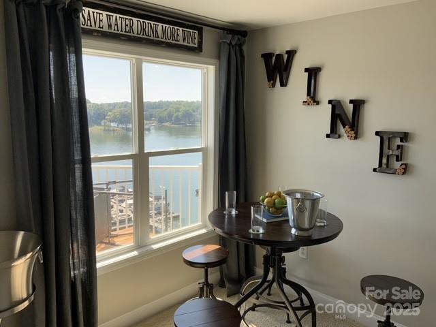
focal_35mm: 29
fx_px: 365
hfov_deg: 61.7
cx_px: 218
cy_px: 164
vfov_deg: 48.2
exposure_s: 1/344
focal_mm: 3
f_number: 1.8
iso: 16
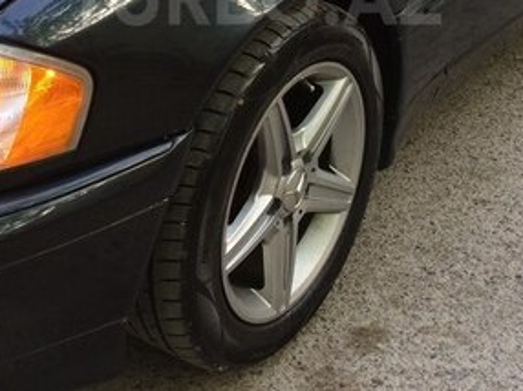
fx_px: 1011
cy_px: -3
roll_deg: -3.5
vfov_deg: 21.1
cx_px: 254
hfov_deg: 29.0
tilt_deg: -20.8
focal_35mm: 67
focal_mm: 4.15
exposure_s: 1/100
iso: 50
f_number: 2.2
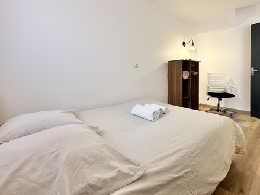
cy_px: 81
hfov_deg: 90.5
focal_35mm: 17
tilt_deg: -2.3
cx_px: 148
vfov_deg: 74.1
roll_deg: +0.9
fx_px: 128
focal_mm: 2.22
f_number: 2.2
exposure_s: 1/100
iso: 200
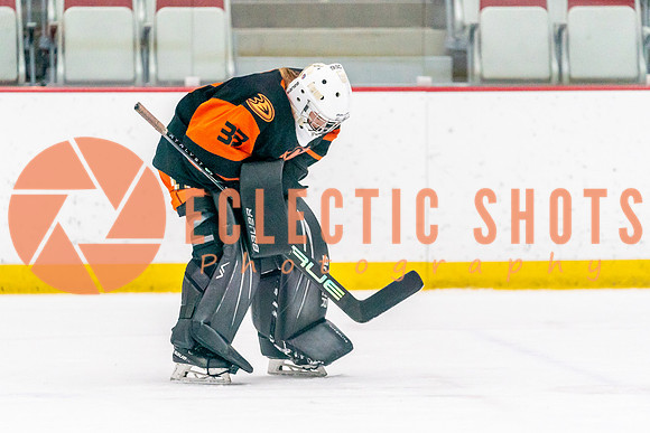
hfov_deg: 6.5
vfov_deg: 4.3
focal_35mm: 319
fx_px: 5765
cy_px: 274
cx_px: 294
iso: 3200
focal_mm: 200
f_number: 2.8
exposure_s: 1/1250
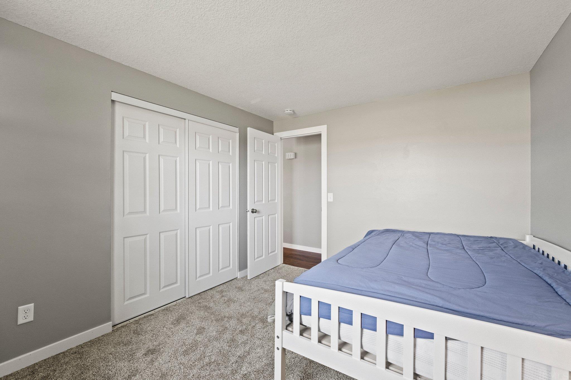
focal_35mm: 15
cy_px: 190
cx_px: 286
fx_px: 238
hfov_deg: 100.4
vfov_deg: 77.3
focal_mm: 10
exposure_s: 1/10
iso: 800
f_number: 4
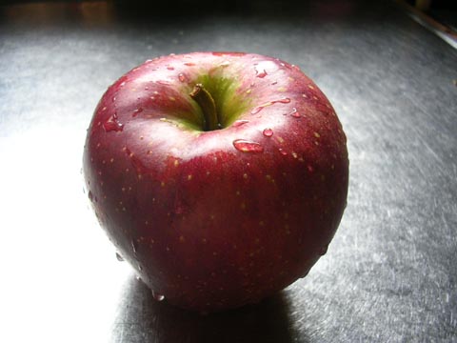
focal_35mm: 38
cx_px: 228
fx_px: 502
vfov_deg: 37.7
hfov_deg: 49.0
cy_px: 172
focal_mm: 5.8
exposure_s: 1/11.4
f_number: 2.8
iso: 118
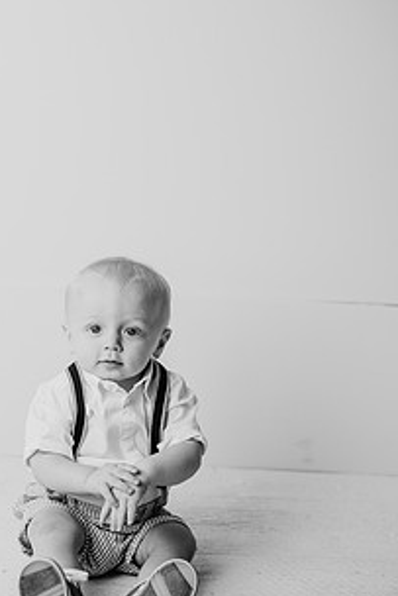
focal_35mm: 74
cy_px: 296
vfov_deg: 27.3
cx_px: 129
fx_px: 1226
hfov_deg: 18.4
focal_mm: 50
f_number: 2.5
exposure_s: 1/160
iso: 100
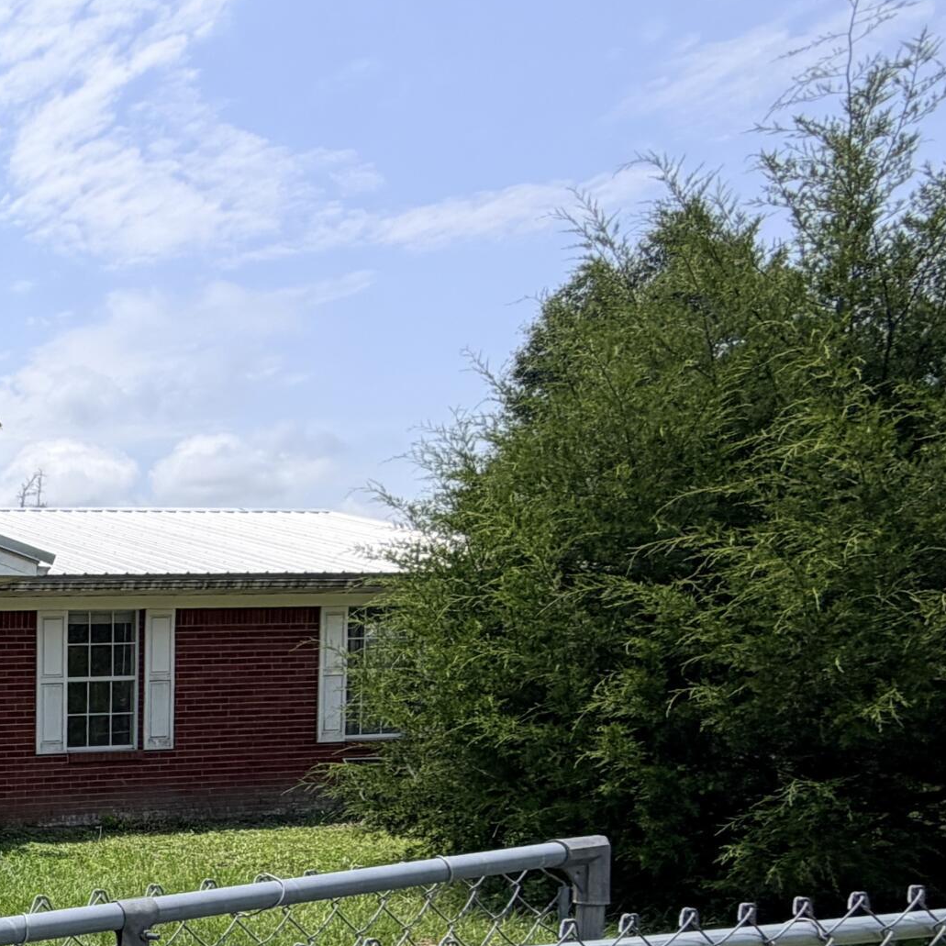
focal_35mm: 36
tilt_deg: -5.7
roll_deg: +0.3
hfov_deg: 33.5
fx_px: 1113
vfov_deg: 42.0
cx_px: -287
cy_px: 864
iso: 20
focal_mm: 2.22
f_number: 2.2
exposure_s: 1/1368
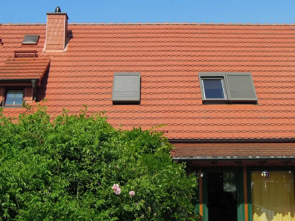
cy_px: 78
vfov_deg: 25.1
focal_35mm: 58
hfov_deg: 33.2
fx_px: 494
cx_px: 157
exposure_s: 1/1250
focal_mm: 7.2
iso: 160
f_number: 4.6
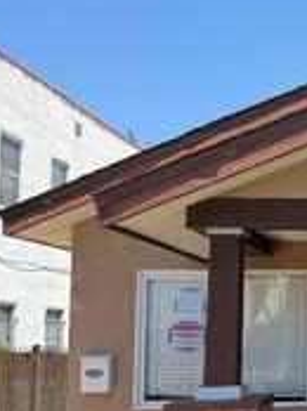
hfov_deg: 18.4
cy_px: 261
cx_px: 486
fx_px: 818
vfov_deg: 28.1
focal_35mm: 69
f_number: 1.78
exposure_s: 1/2703
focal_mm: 6.76
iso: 80
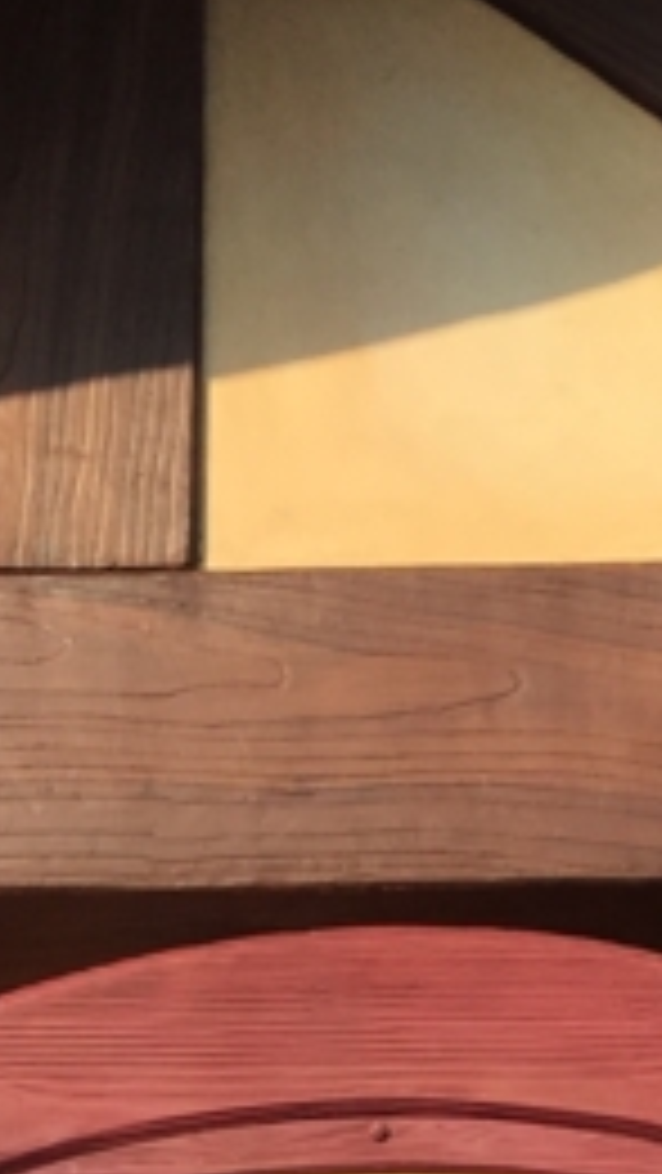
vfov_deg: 15.4
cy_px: 1966
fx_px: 3866
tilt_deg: +3.8
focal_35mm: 124
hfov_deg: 9.7
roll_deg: -1.4
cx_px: 599
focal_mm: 4.15
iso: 25
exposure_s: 1/1451
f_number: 2.2
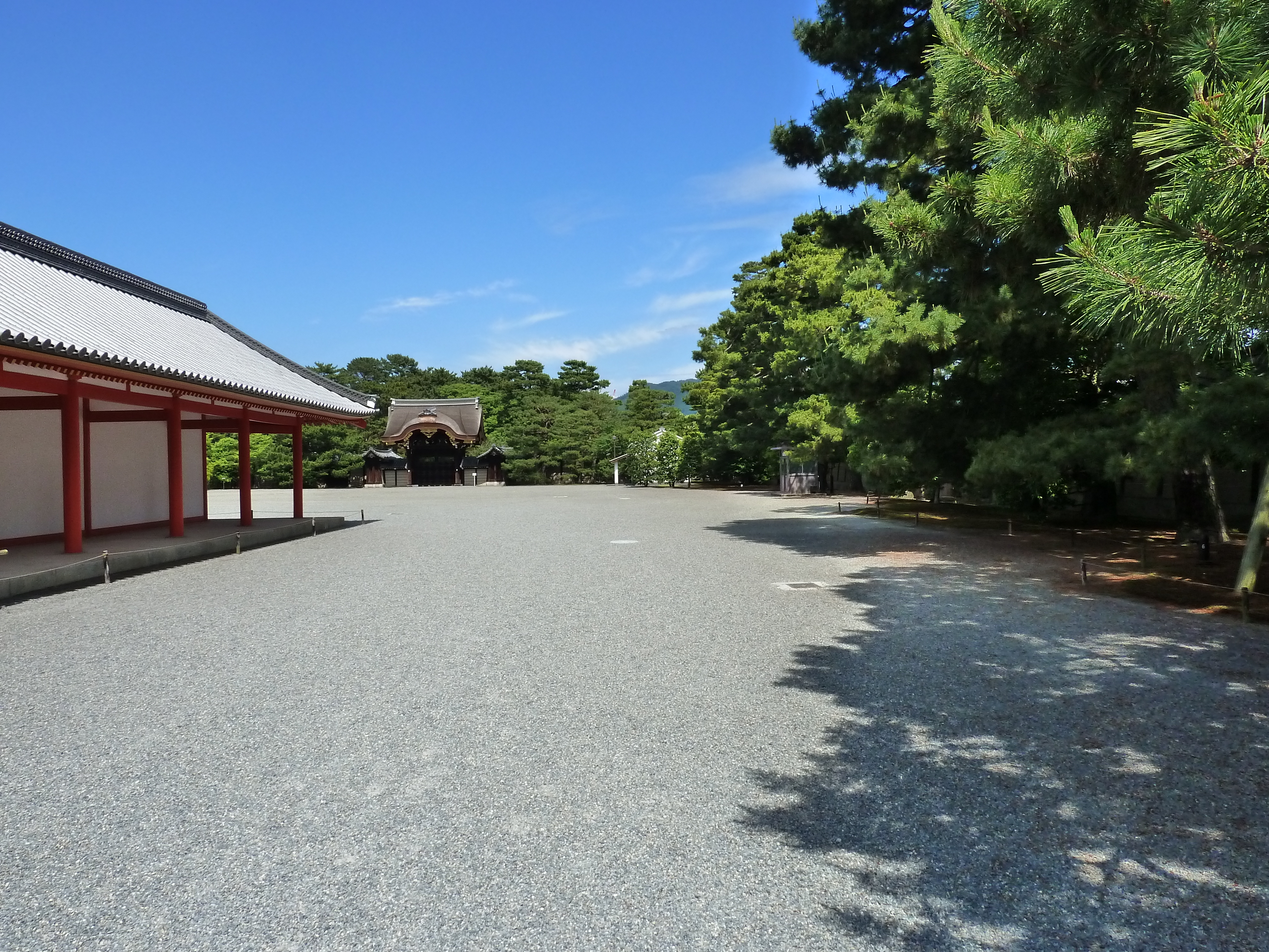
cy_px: 476
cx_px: 634
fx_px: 916
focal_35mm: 25
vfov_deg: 54.9
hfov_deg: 69.4
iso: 200
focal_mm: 4.1
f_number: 5
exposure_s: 1/400
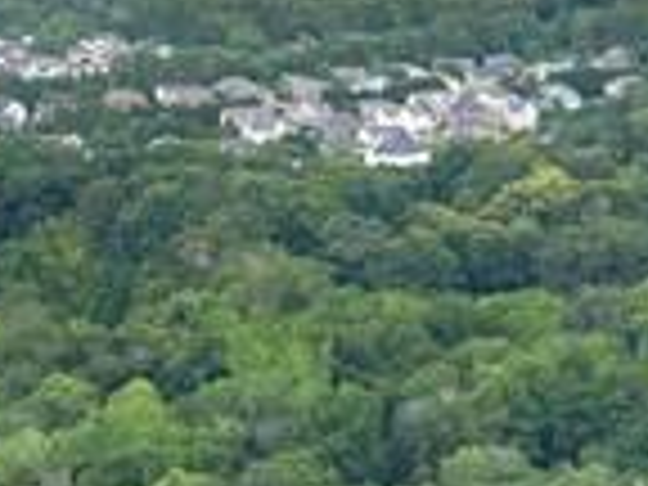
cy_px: 824
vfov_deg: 8.4
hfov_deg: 9.1
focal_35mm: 171
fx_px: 3201
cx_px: 2020
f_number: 2.8
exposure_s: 1/20
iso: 100
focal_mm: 12.29
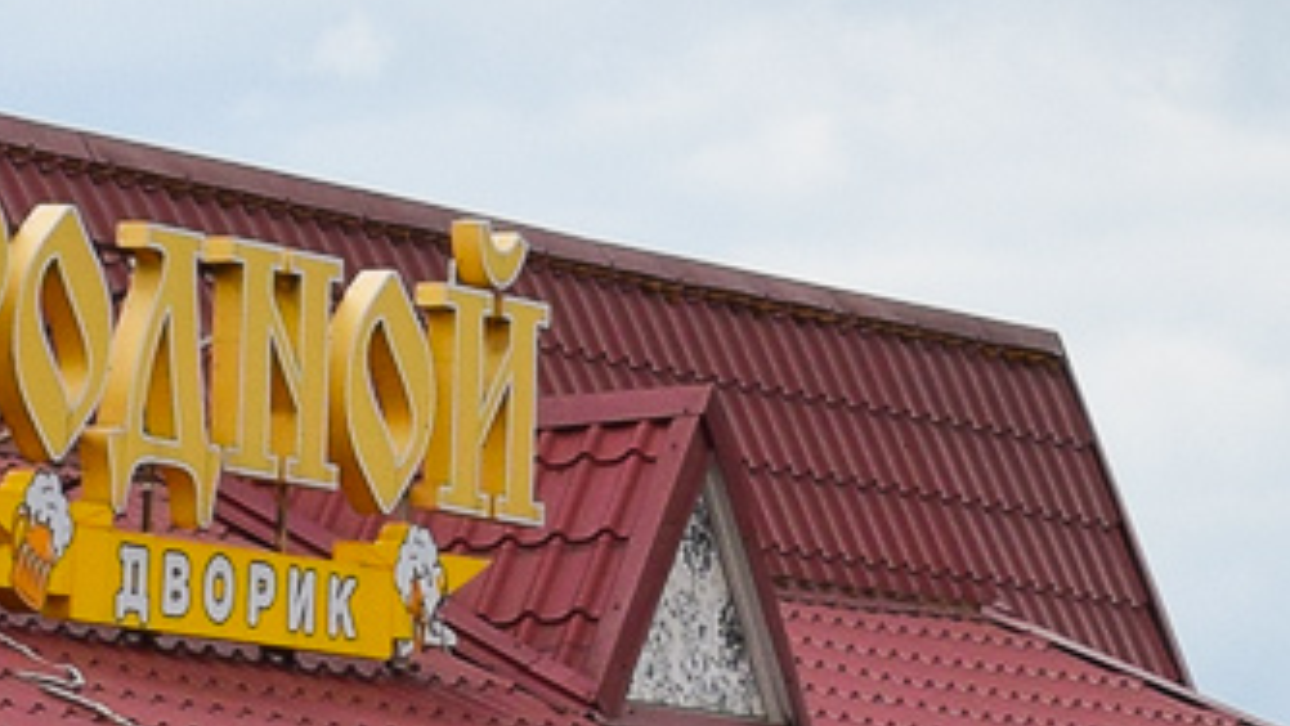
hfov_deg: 13.3
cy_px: 1328
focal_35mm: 158
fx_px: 5405
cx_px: 1522
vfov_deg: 7.4
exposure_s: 1/400
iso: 200
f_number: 10
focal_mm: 28
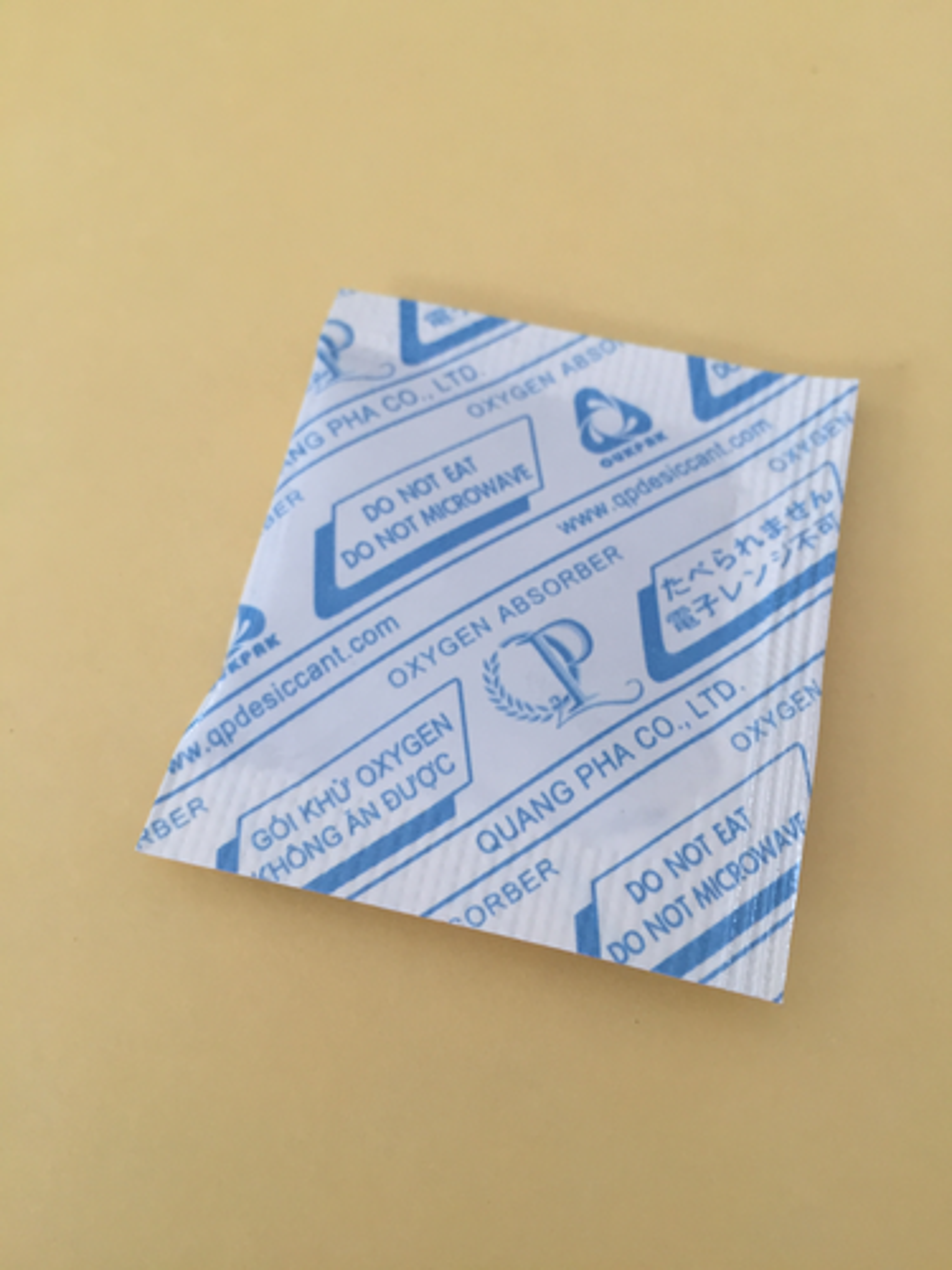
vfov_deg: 61.7
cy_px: 635
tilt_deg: -66.0
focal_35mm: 29
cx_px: 476
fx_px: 1063
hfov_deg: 48.2
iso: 100
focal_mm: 4.15
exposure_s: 1/33
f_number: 2.2
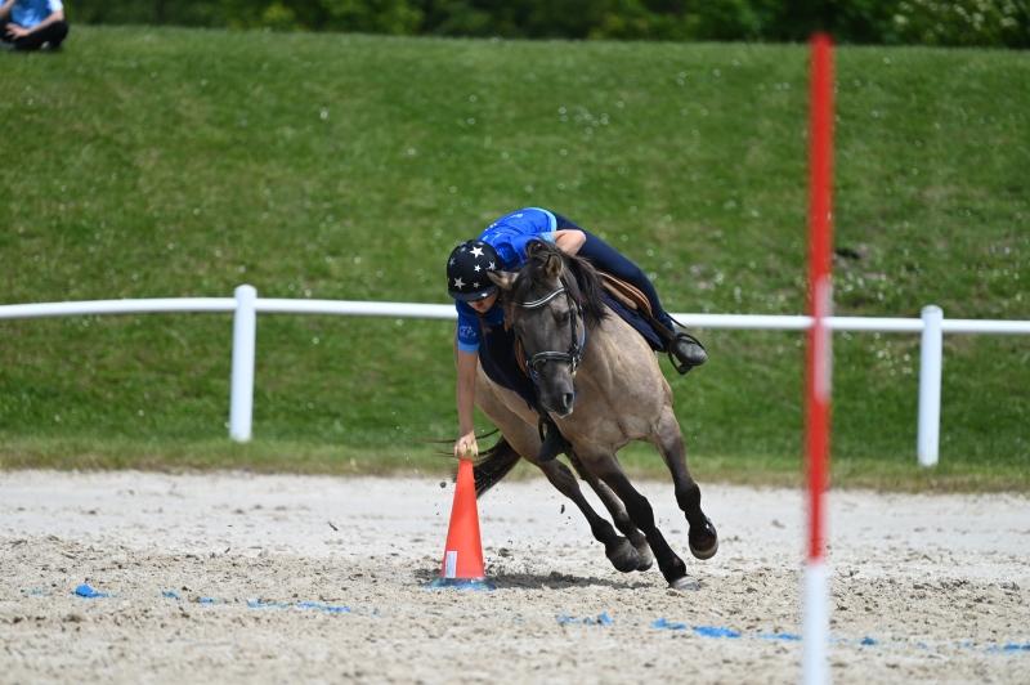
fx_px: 11435
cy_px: 342
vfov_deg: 3.4
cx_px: 515
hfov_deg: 5.2
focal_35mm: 400
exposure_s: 1/1250
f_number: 5.6
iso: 250
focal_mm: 400
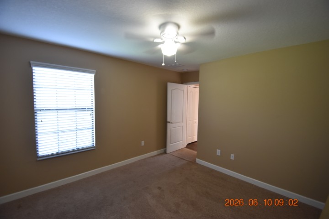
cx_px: 164
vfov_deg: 77.3
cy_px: 110
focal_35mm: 15
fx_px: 137
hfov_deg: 100.4
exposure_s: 1/30
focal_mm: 10
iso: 800
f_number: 3.5
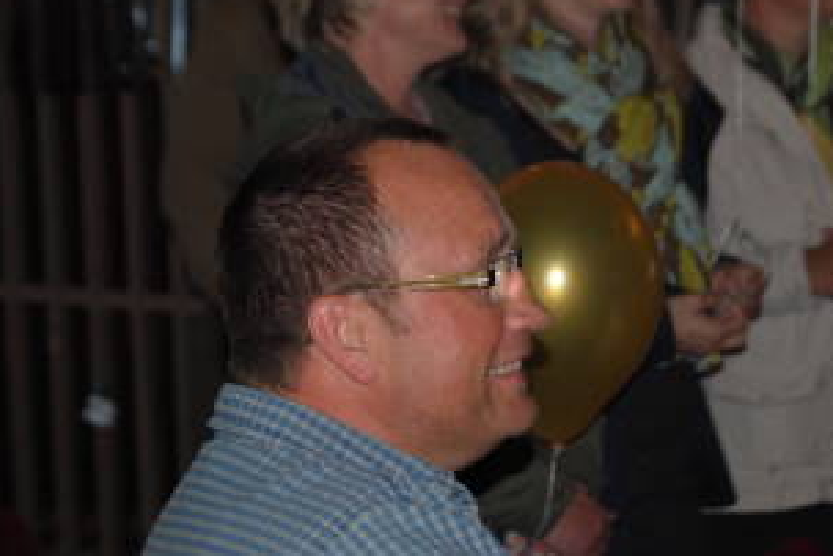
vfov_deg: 10.5
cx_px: 456
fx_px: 3026
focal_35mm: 131
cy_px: 186
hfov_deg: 15.7
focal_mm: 55
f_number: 4
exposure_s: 1/60
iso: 200
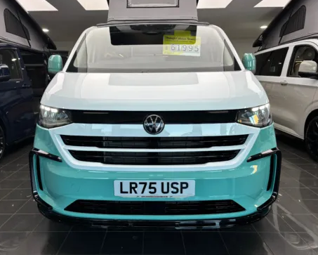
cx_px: 147
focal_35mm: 28
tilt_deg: -10.1
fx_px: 264
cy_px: 128
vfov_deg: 51.6
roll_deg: +0.9
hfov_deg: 62.1
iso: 32
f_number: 1.6
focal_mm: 5.96
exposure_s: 1/100
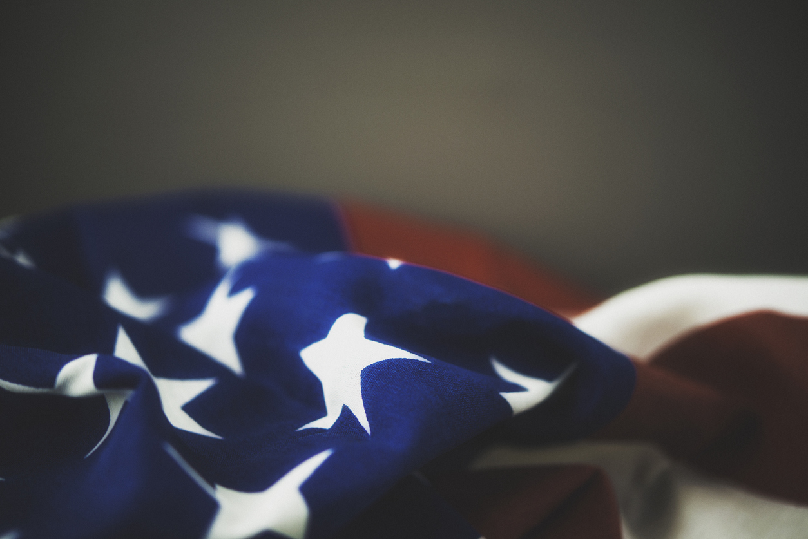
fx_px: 1347
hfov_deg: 33.4
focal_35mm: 60
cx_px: 404
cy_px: 270
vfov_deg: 22.6
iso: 250
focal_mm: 60
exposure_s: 1/80
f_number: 3
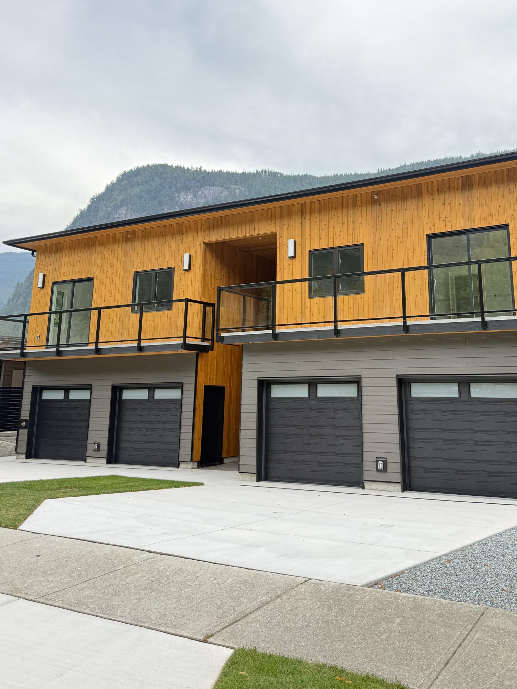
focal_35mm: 31
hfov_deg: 45.2
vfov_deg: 57.5
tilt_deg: +7.7
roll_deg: -0.4
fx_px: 617
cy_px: 253
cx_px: 309
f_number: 1.78
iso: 80
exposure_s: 1/494
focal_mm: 6.76
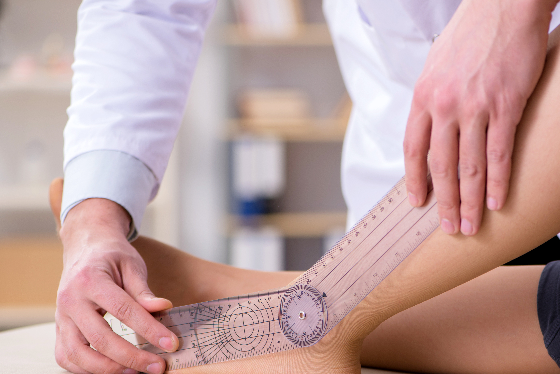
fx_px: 2225
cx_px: 339
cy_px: 251
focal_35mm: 143
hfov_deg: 14.3
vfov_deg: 9.6
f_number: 5
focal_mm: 105
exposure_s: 1/100
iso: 100
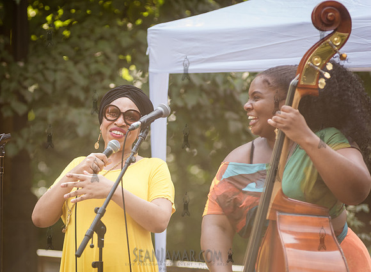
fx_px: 2179
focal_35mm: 205
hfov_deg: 9.7
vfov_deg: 7.2
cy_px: 154
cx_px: 142
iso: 500
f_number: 4
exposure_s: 1/500
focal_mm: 170
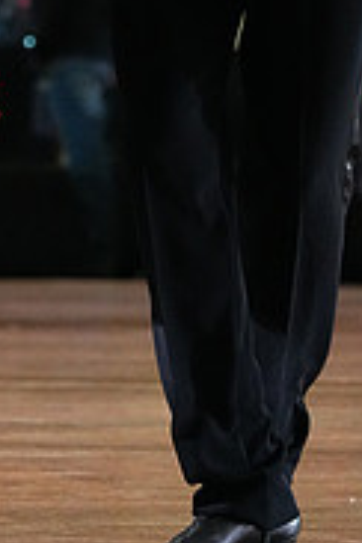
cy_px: -160
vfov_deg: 3.8
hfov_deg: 2.5
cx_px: 64
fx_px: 8235
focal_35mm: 546
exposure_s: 1/400
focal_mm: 172
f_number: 5
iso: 8000
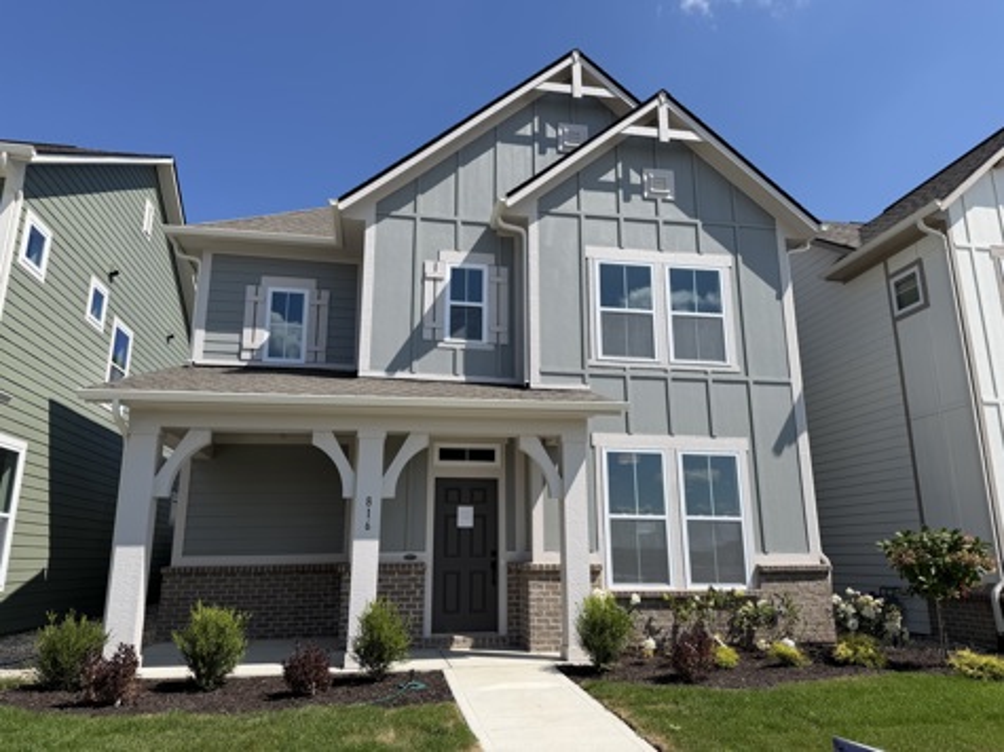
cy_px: 376
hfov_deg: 71.6
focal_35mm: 24
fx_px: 696
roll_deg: +1.7
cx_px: 502
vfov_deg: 56.8
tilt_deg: +14.1
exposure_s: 1/5319
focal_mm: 6.76
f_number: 1.78
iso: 80
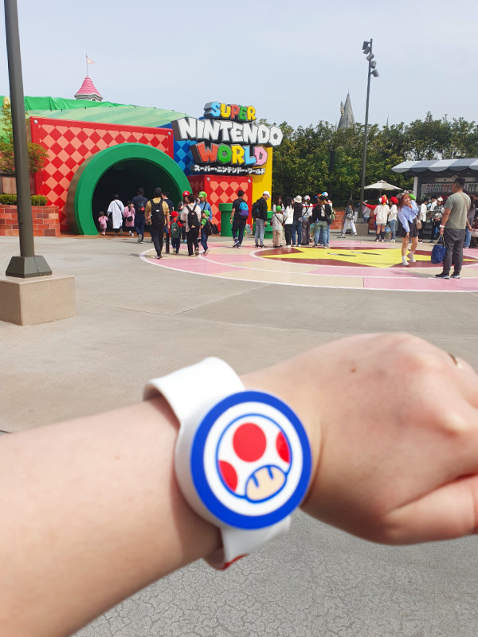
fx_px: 479
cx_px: 239
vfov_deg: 67.3
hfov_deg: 53.1
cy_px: 318
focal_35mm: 26
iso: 50
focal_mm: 4.3
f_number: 2.4
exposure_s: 1/1876
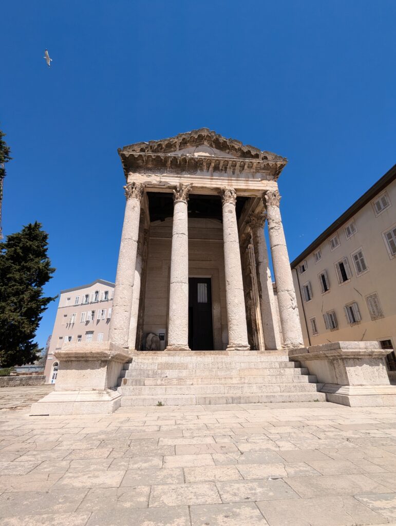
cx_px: 198
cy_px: 263
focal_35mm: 16
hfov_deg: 78.2
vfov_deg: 94.4
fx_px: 243
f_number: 2.2
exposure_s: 1/1821
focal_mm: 2.35
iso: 47
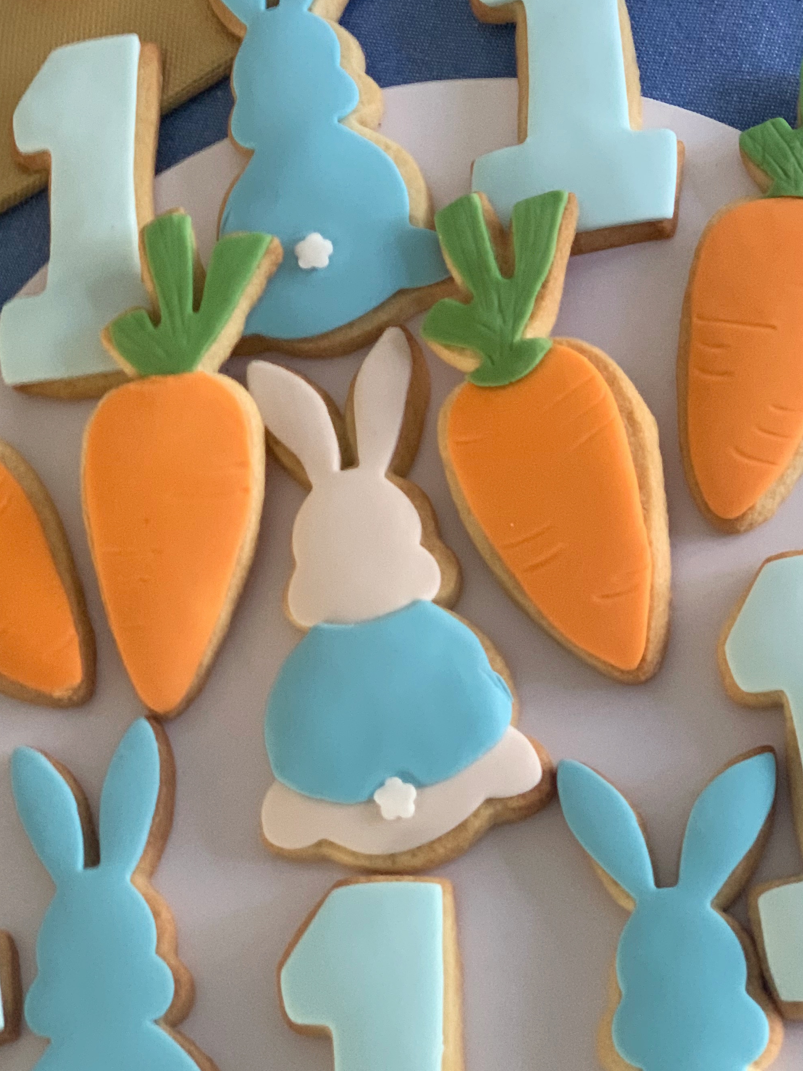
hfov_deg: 18.6
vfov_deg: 24.7
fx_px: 2444
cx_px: 335
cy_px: 439
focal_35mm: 79
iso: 200
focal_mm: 6
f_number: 2.4
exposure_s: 1/60
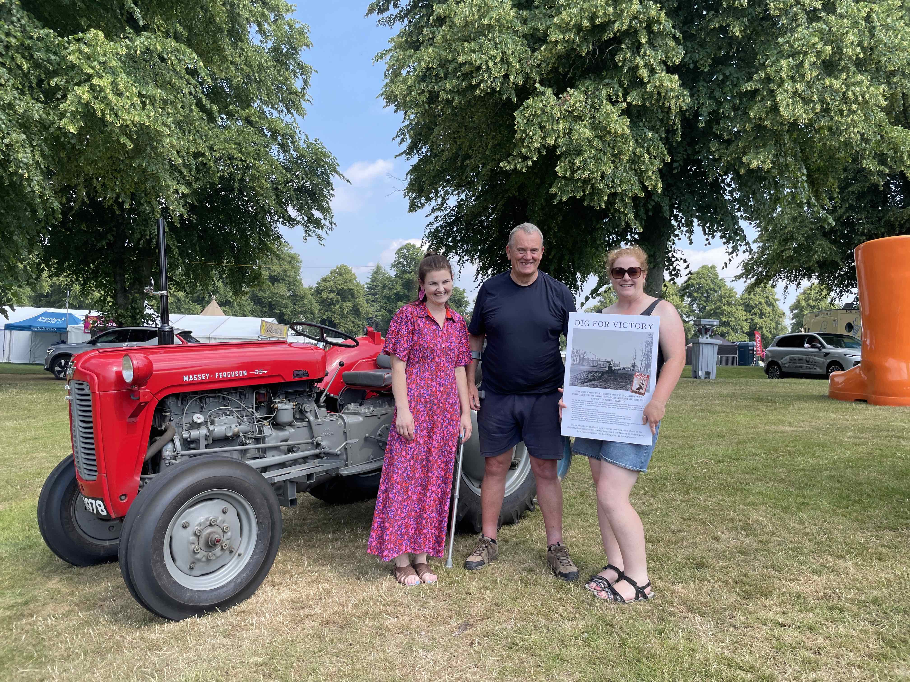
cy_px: 341
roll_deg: -3.6
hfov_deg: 67.3
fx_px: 683
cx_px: 455
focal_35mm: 26
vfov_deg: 53.1
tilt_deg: +1.3
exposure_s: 1/1103
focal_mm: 4.2
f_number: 1.6
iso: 32
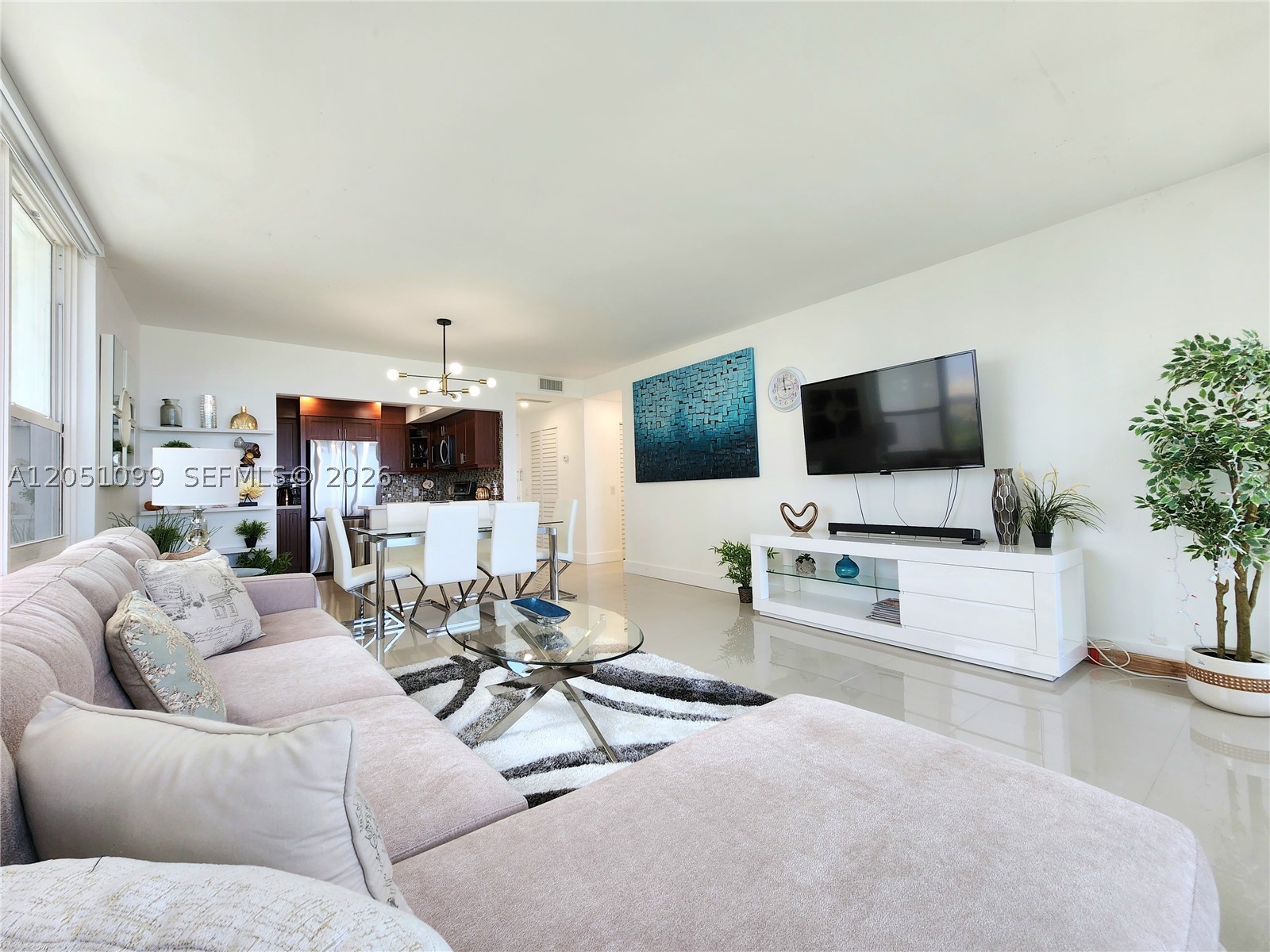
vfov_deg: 89.9
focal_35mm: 13
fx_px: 477
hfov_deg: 106.2
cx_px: 635
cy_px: 476
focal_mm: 2.2
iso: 64
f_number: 2.2
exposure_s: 1/60.2
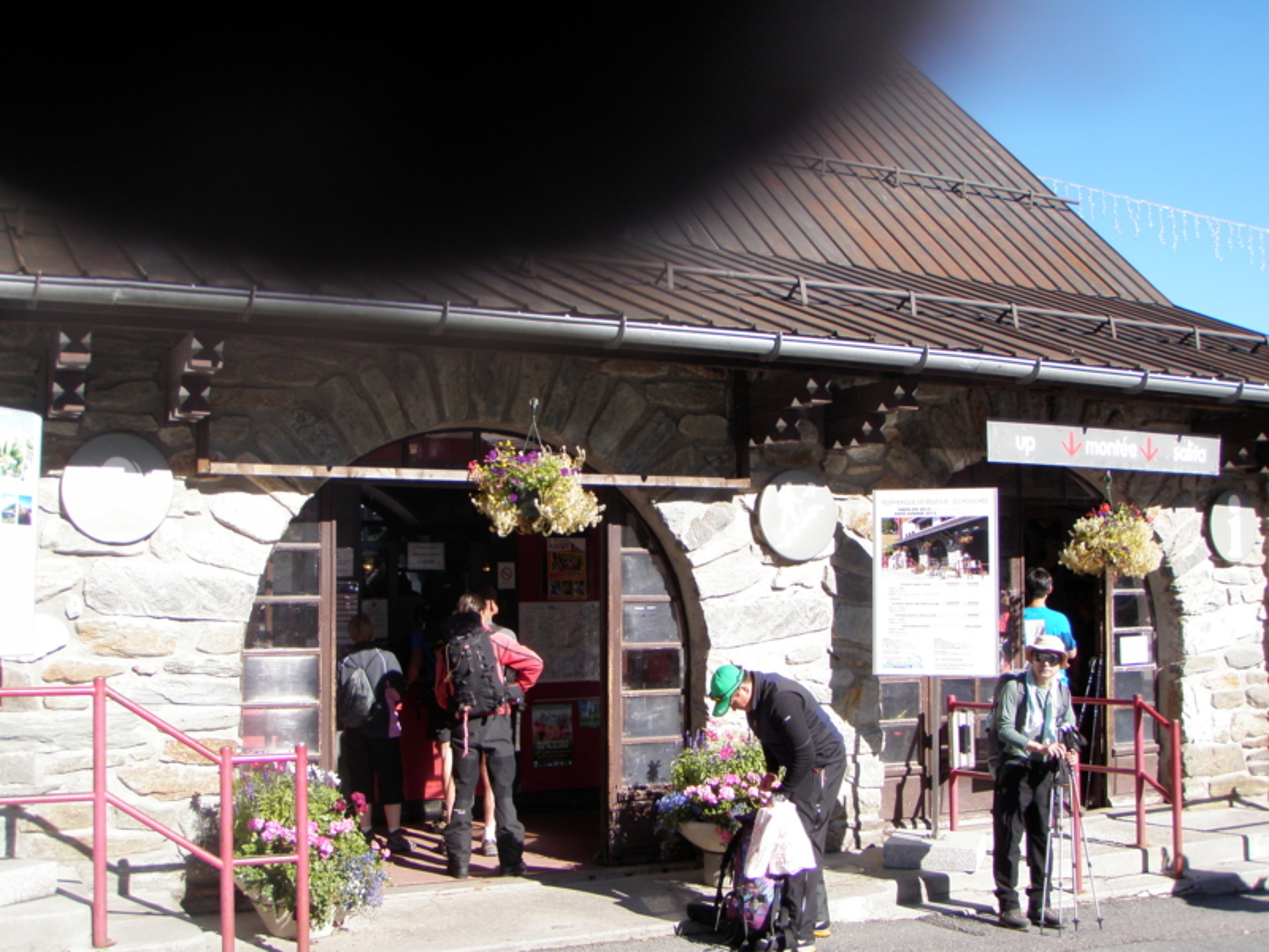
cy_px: 476
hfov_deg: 49.0
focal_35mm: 38
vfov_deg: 37.7
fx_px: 1393
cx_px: 634
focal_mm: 6.7
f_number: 3.5
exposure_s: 1/320
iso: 80
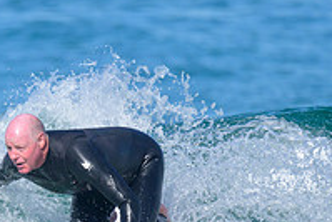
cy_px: 224
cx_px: 19
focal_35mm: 3202
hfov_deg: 0.6
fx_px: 29550
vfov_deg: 0.4
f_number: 6.3
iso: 200
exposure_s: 1/2000
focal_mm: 800
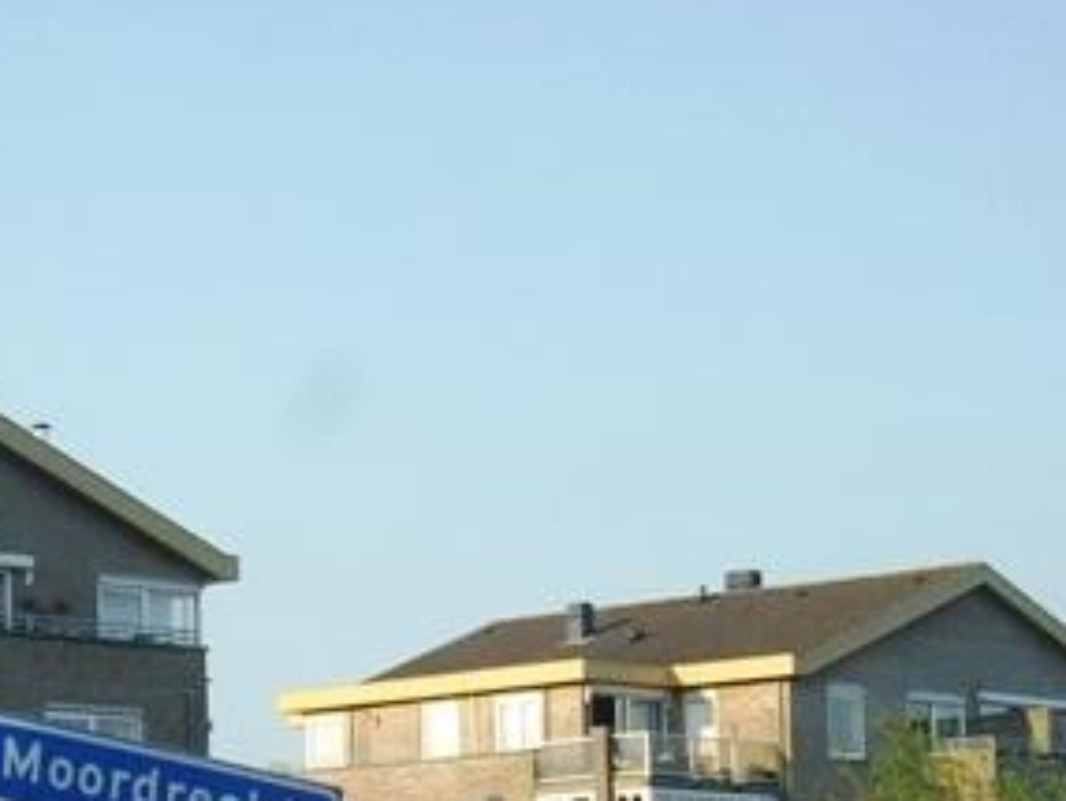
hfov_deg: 22.6
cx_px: 183
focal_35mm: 85
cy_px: 853
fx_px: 2620
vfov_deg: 16.9
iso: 64
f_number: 2.8
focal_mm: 7.9
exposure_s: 1/400
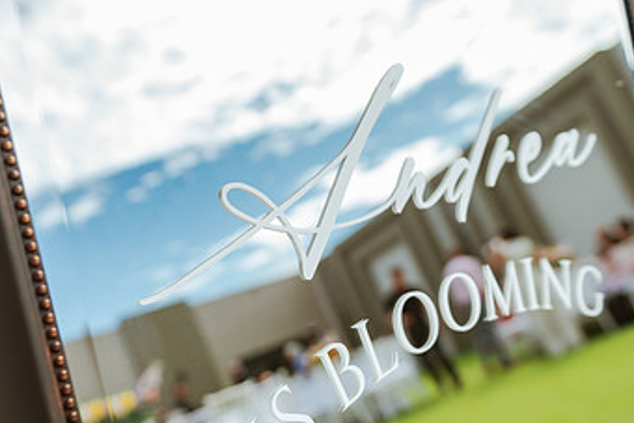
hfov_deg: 47.3
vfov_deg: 32.6
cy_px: 247
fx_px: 722
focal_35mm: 41
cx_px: 280
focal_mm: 24
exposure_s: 1/1250
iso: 100
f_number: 2.8
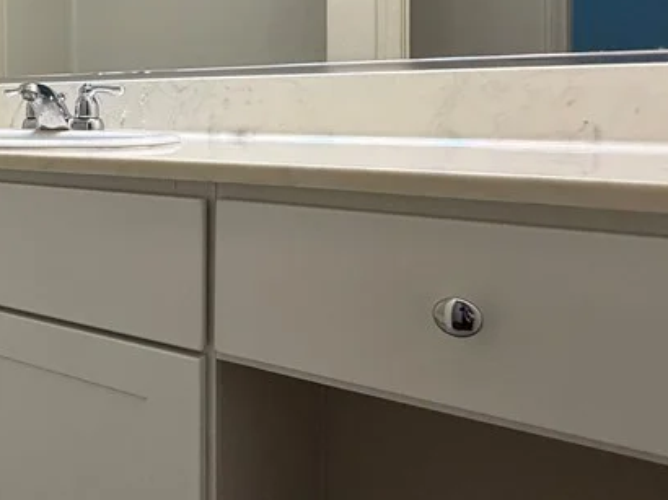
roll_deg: +0.3
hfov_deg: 41.0
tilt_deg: -2.6
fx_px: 675
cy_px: 124
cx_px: -83
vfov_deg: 39.5
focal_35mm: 35
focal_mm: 2.22
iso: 200
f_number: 2.2
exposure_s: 1/120
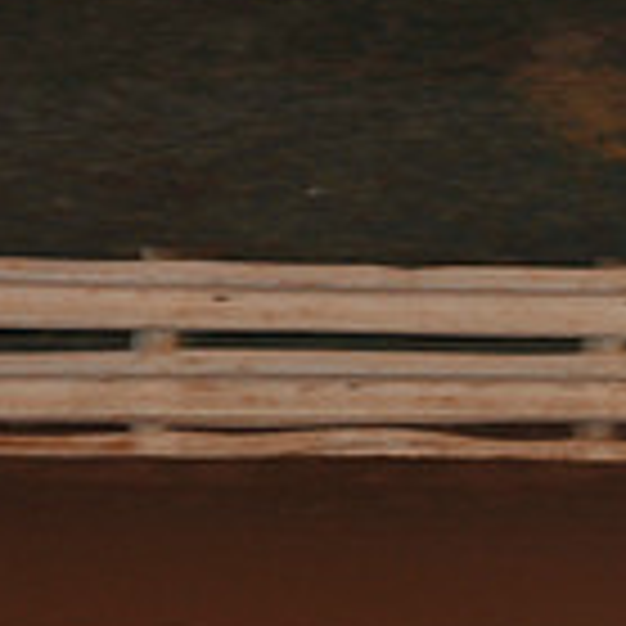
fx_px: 8102
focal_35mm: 396
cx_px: 973
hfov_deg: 4.4
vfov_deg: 4.4
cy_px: 621
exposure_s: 1/250
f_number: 5.6
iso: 500
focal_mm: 112
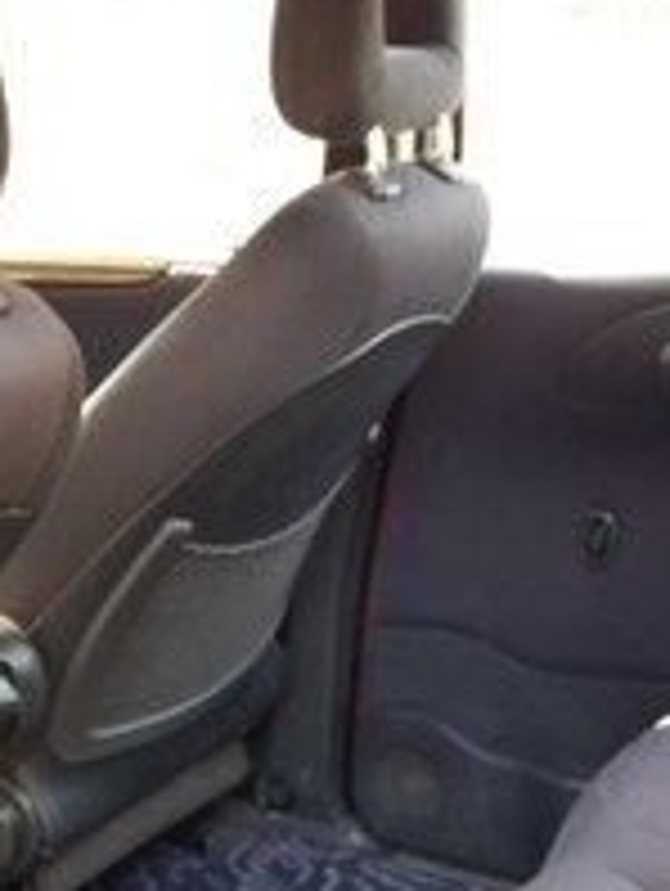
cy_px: 1048
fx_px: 1803
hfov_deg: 21.0
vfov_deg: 25.2
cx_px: 256
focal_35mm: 70
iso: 160
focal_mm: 3.7
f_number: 1.9
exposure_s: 1/20
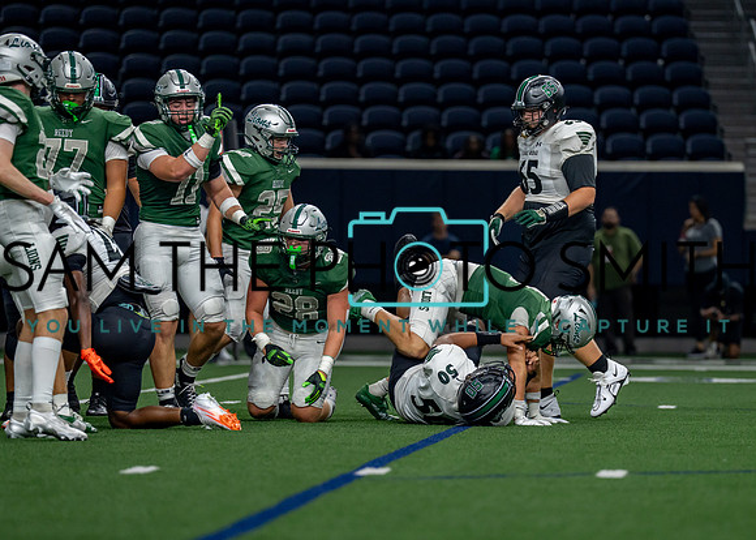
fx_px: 5473
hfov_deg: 7.9
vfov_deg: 5.6
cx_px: 477
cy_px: 296
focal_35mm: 255
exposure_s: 1/1000
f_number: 2.8
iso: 1250
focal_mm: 200
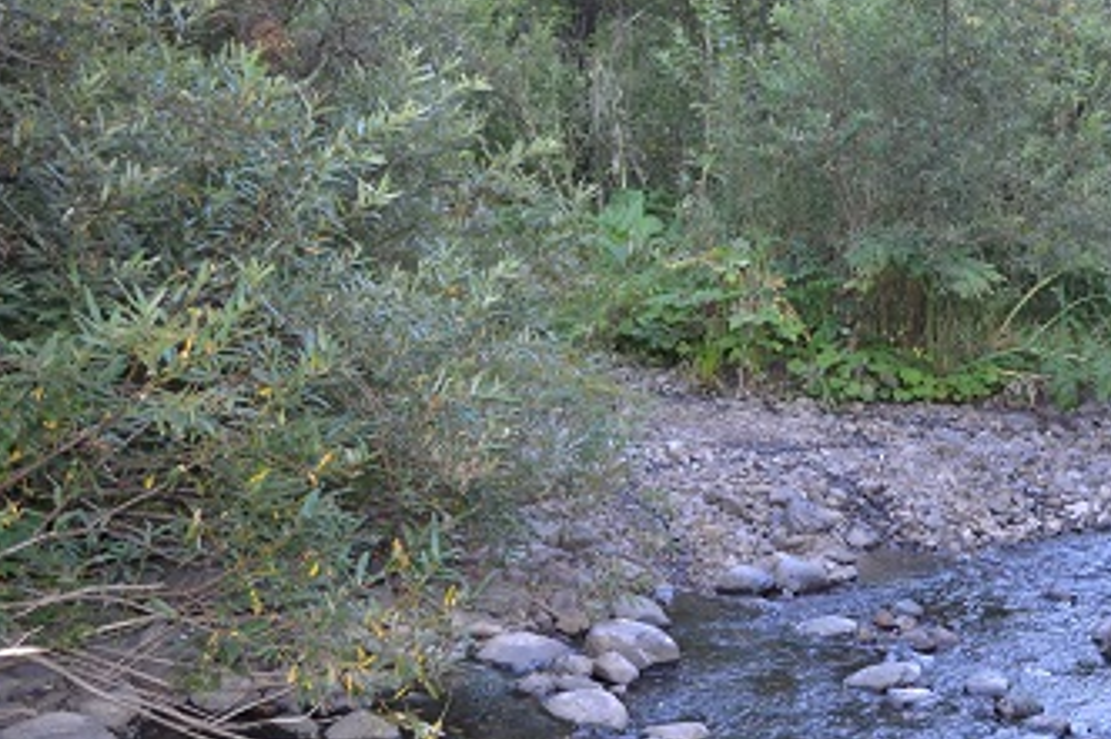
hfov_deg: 29.6
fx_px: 2005
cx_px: 1021
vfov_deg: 20.9
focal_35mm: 65
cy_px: 423
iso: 400
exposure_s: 1/80
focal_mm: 18
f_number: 4
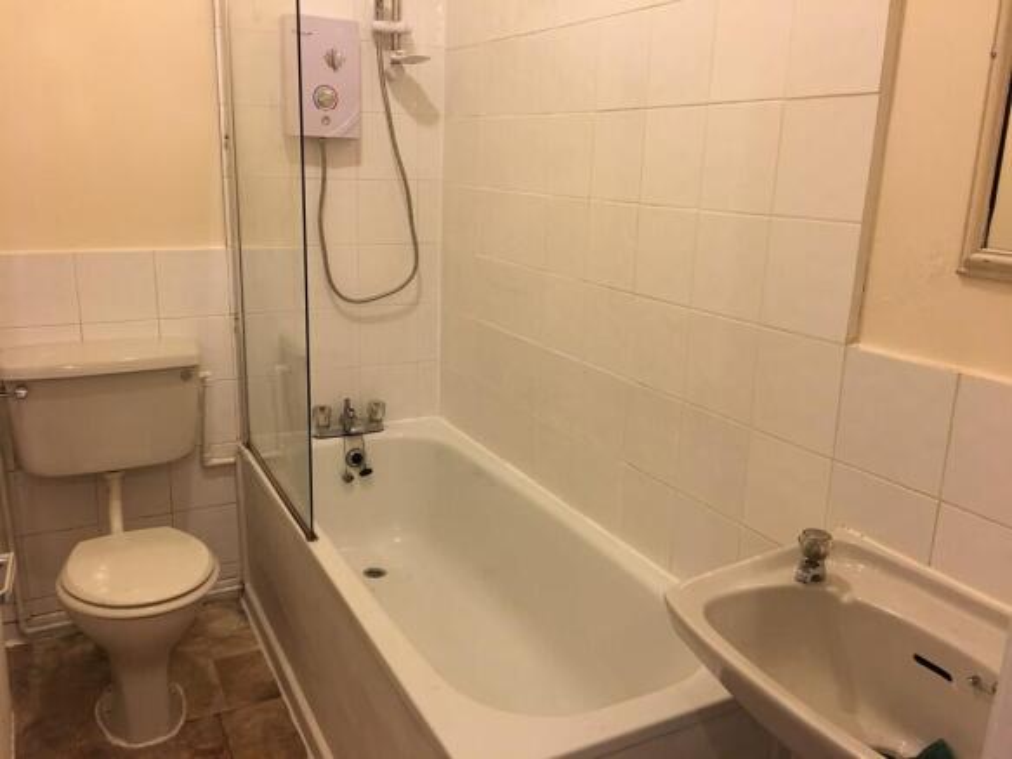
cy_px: 380
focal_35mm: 29
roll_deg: -3.6
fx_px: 848
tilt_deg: -13.2
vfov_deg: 48.2
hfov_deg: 61.7
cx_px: 506
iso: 64
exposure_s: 1/17
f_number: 2.2
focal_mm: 4.15
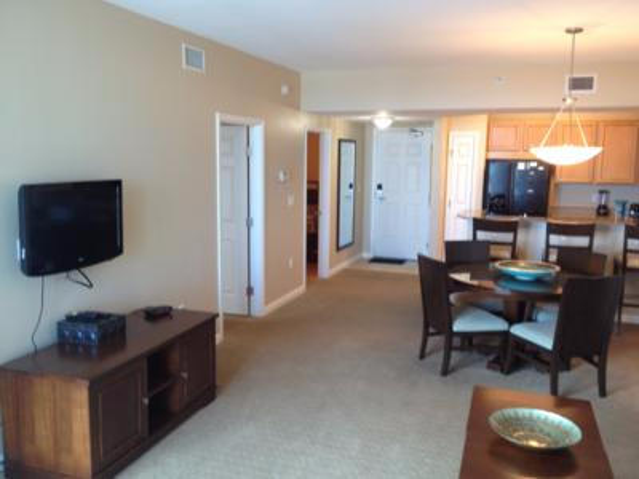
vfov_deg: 40.7
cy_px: 240
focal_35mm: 35
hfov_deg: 52.6
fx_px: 646
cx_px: 320
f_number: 2.4
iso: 80
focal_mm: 4.28
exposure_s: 1/20
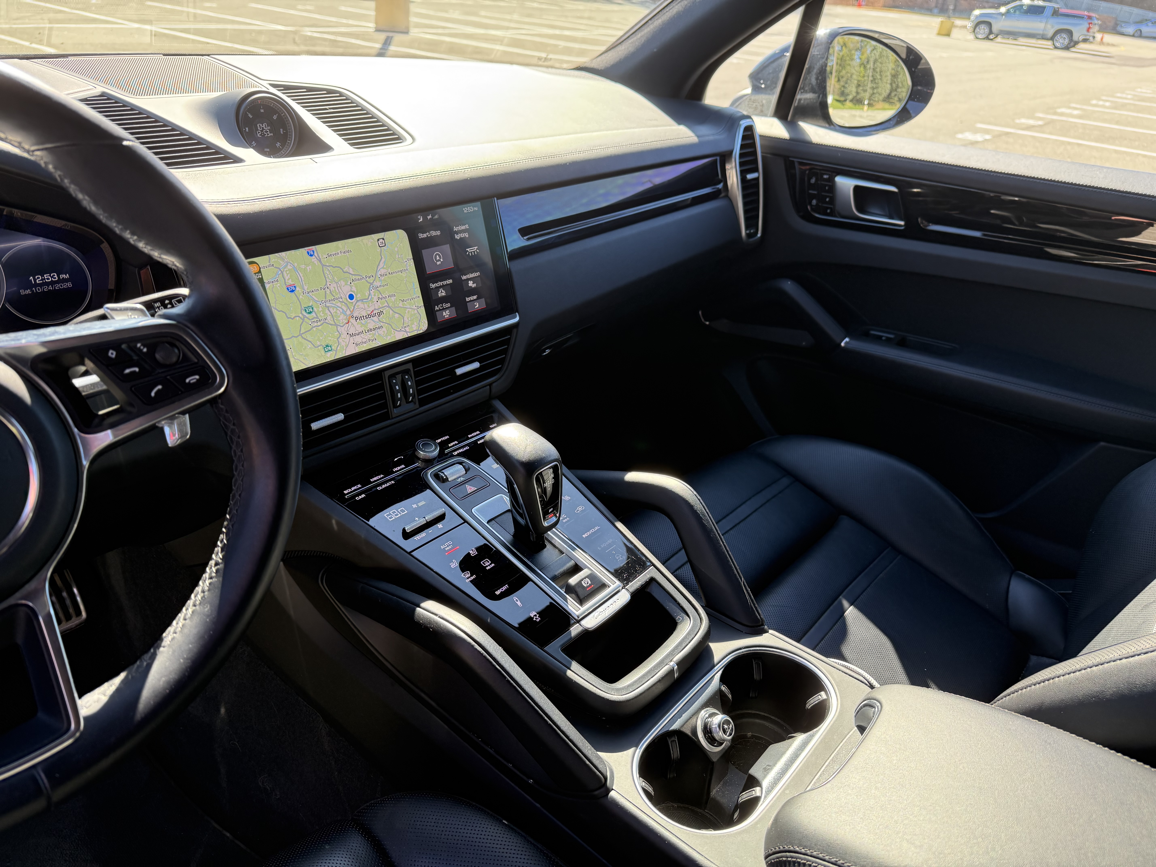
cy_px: 434
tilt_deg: -29.4
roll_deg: -7.9
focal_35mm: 24
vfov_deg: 56.8
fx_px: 801
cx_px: 578
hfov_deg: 71.6
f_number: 1.78
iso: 100
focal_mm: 6.76
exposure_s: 1/326
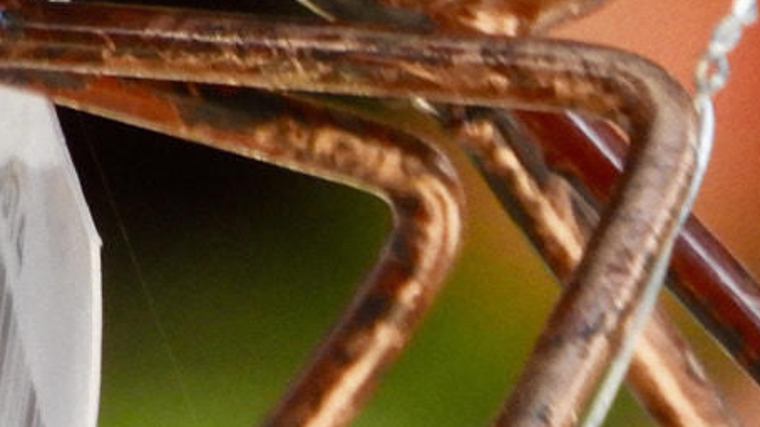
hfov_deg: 0.6
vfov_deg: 0.3
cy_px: -561
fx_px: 77377
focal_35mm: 3841
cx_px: -447
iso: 500
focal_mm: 179.2
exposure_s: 1/60
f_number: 5.6
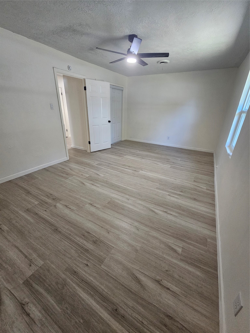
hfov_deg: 89.9
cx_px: 125
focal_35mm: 13
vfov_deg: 106.2
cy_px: 166
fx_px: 125
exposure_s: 1/60
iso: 320
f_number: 2.2
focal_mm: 2.2
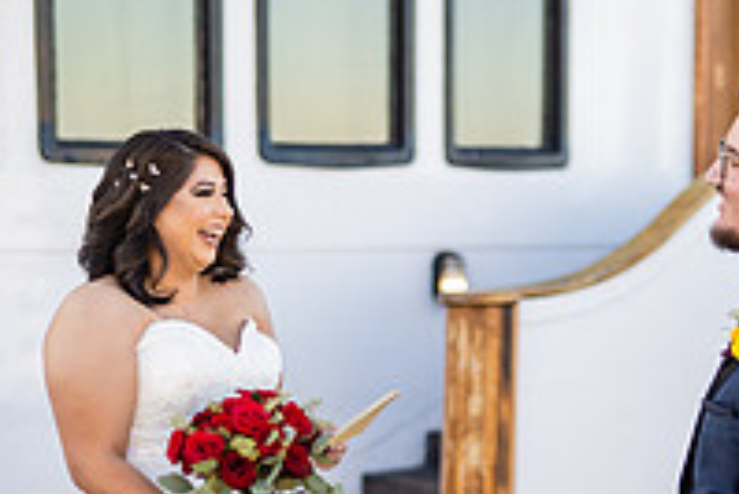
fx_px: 2321
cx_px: 416
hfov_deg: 18.1
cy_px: 520
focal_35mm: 113
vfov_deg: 12.0
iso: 200
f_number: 1.4
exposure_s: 1/2500
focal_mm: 50
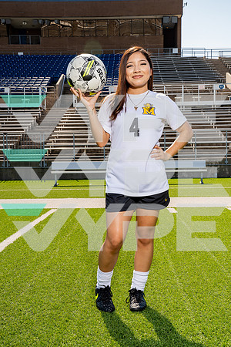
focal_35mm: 47
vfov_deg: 41.9
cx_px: 116
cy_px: 174
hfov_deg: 28.6
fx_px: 452
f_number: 11
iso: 320
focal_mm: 47
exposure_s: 1/250
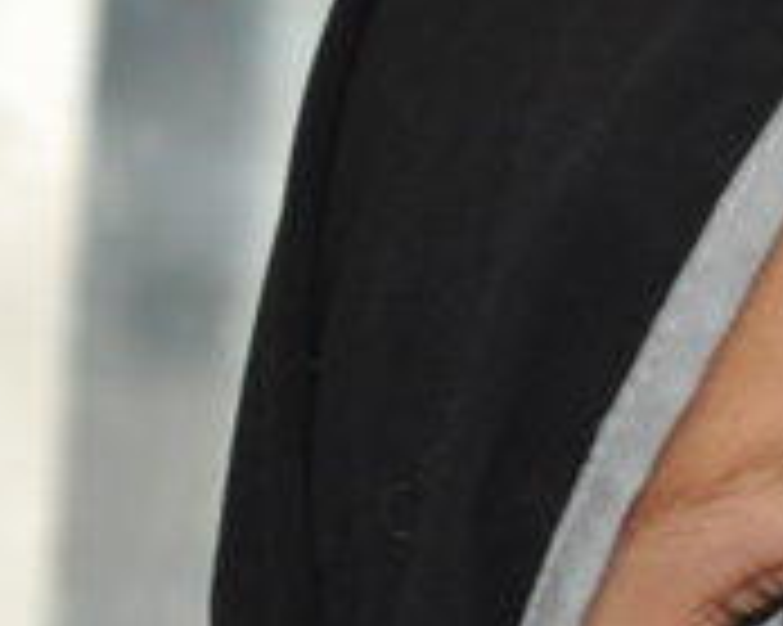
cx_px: 1107
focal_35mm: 871
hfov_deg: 2.2
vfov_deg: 1.8
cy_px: 1018
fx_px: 20168
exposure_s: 1/60
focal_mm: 105
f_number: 5.6
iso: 800
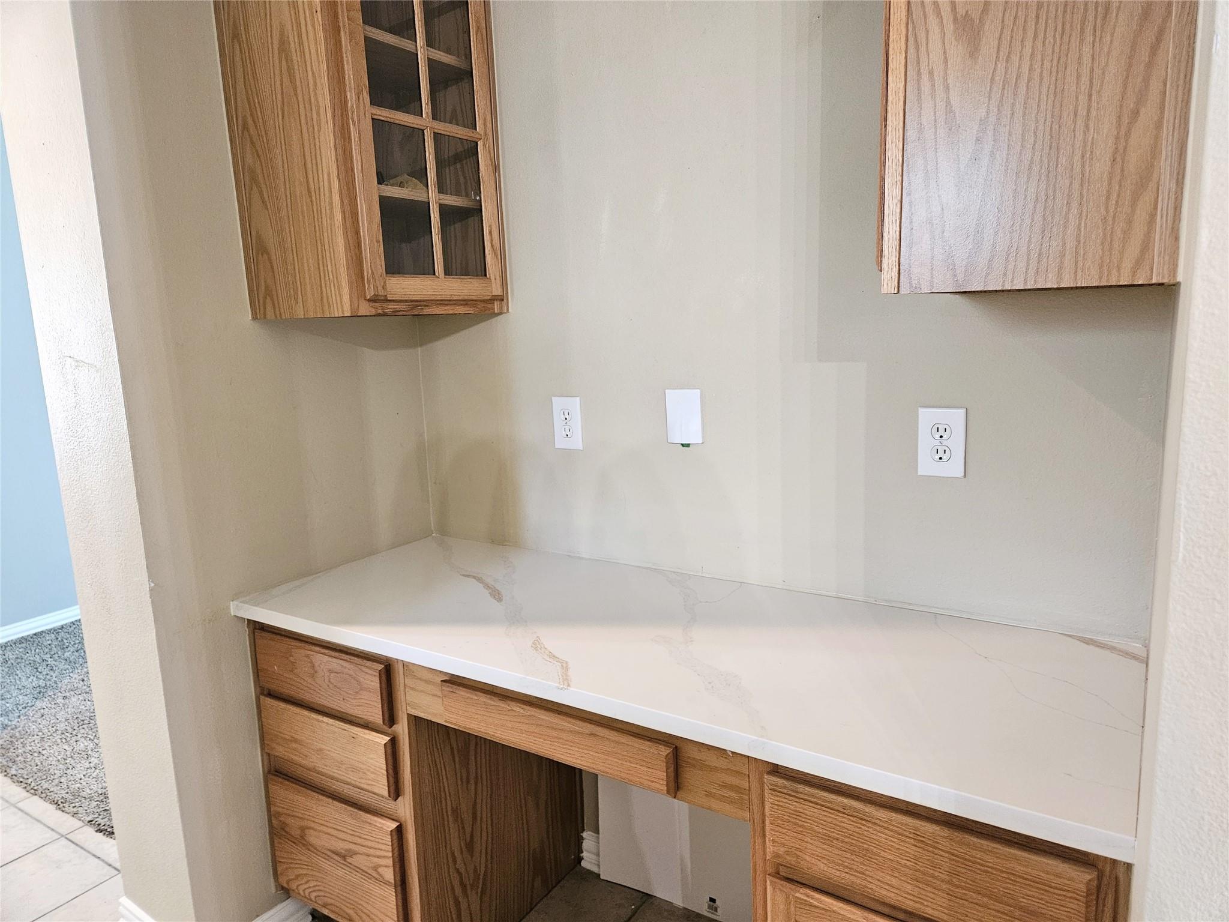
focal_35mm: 23
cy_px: 461
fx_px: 817
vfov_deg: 58.9
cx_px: 614
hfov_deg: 73.9
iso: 640
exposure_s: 1/30
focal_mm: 5.4
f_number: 1.8
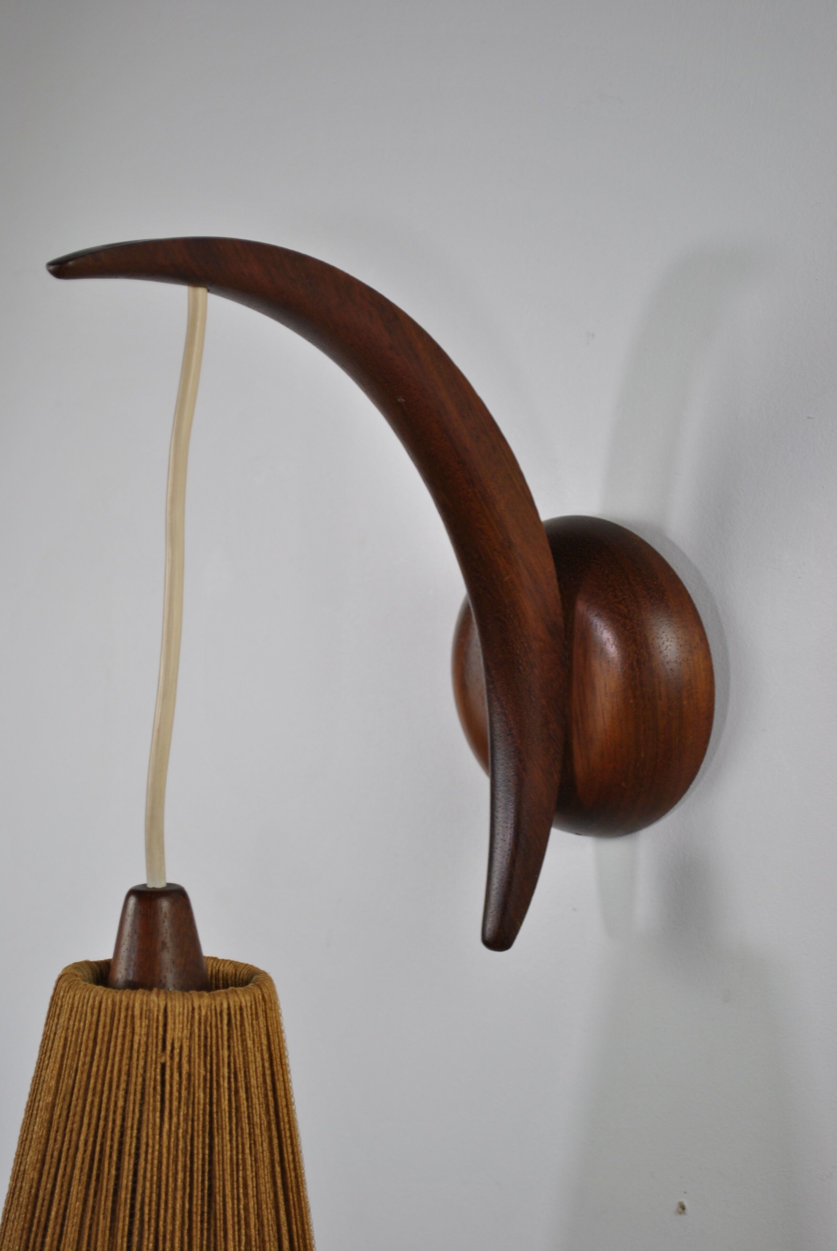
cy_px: 626
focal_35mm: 72
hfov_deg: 19.0
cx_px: 418
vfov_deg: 28.0
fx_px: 2504
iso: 200
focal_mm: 48
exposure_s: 1/40
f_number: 5.3
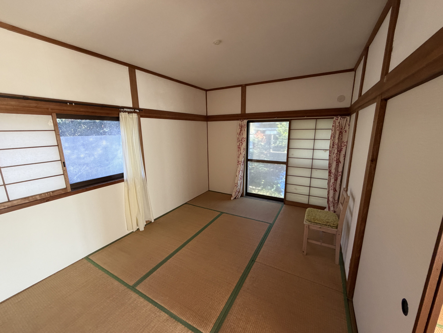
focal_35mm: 14
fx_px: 179
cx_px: 222
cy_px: 166
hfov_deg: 102.1
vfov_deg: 85.7
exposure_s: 1/121
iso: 250
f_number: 2.2
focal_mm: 2.22
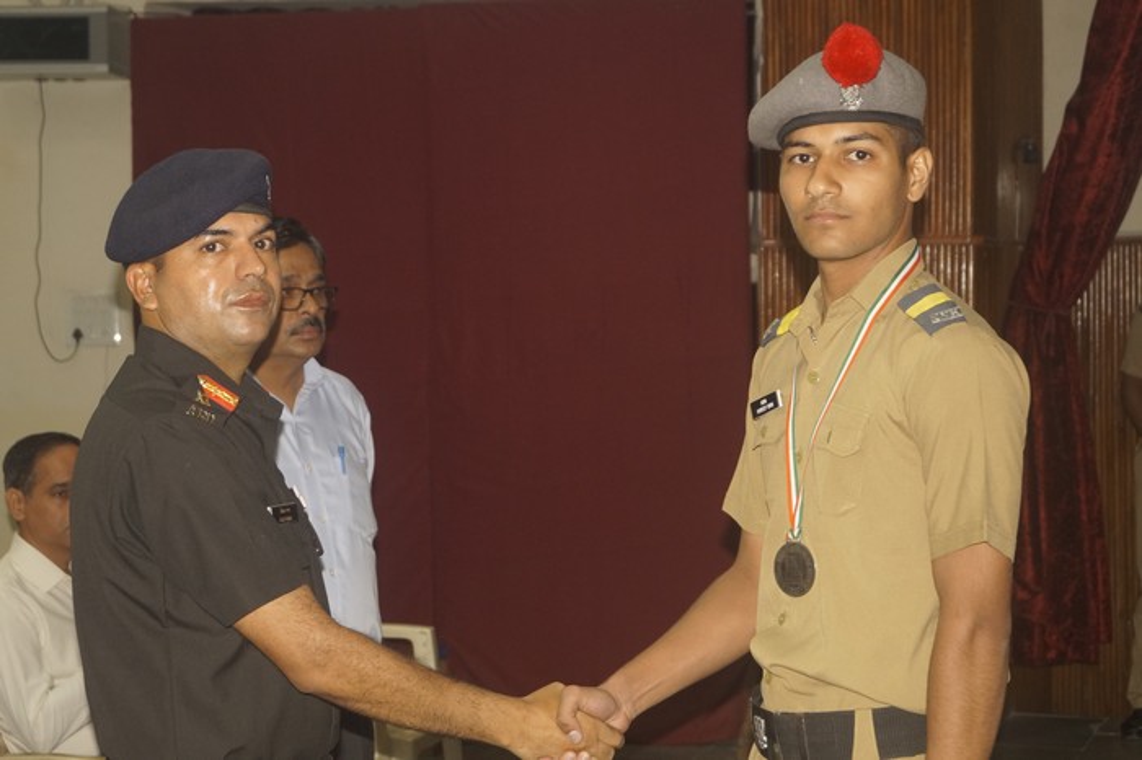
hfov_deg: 27.0
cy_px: 380
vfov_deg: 18.2
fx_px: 2378
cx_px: 571
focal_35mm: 75
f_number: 5.6
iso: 1000
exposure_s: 1/60
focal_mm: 50
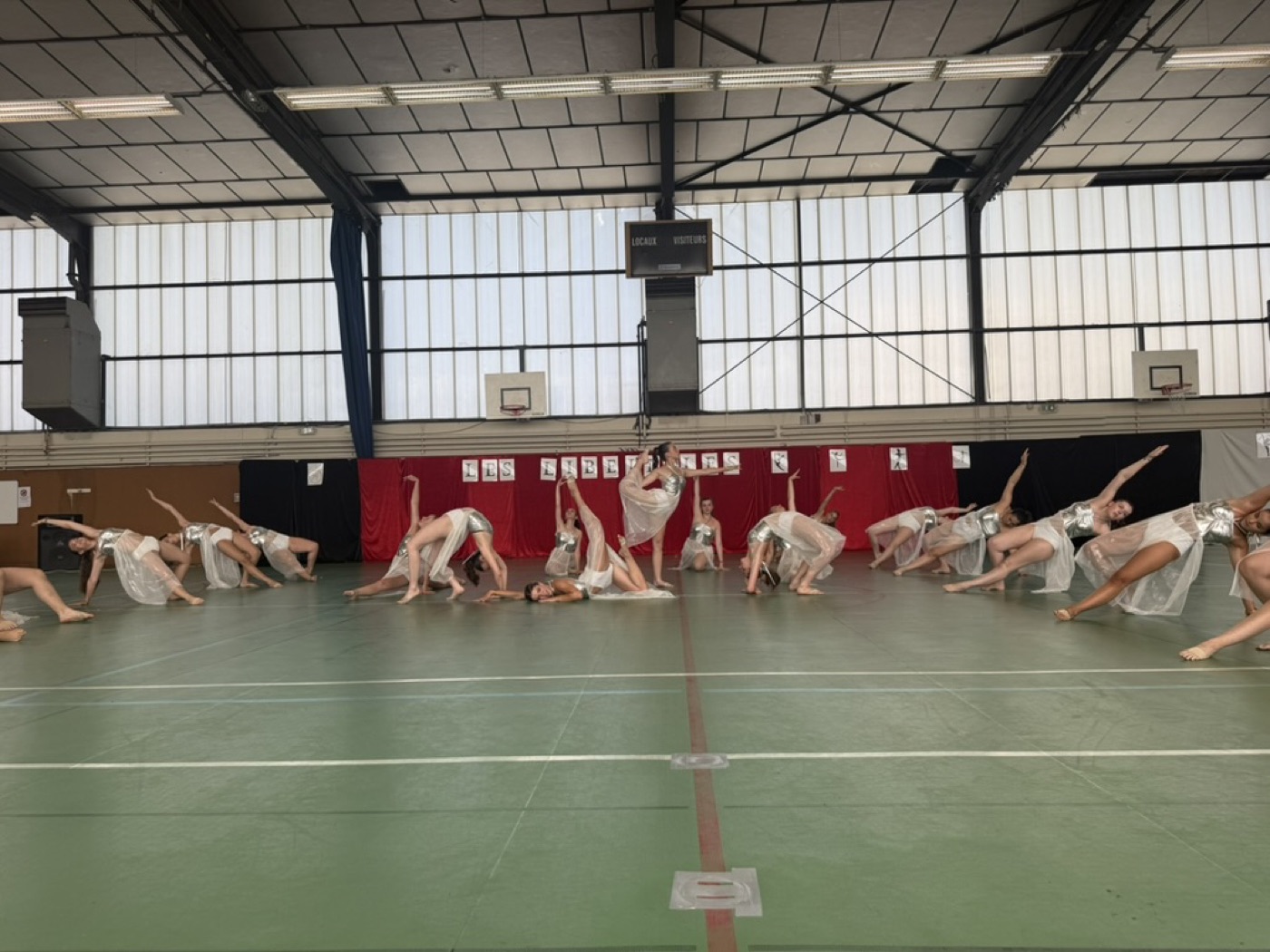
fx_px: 881
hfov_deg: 71.6
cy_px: 476
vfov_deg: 56.8
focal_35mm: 24
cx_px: 635
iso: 80
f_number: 1.78
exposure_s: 1/858
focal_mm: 6.76
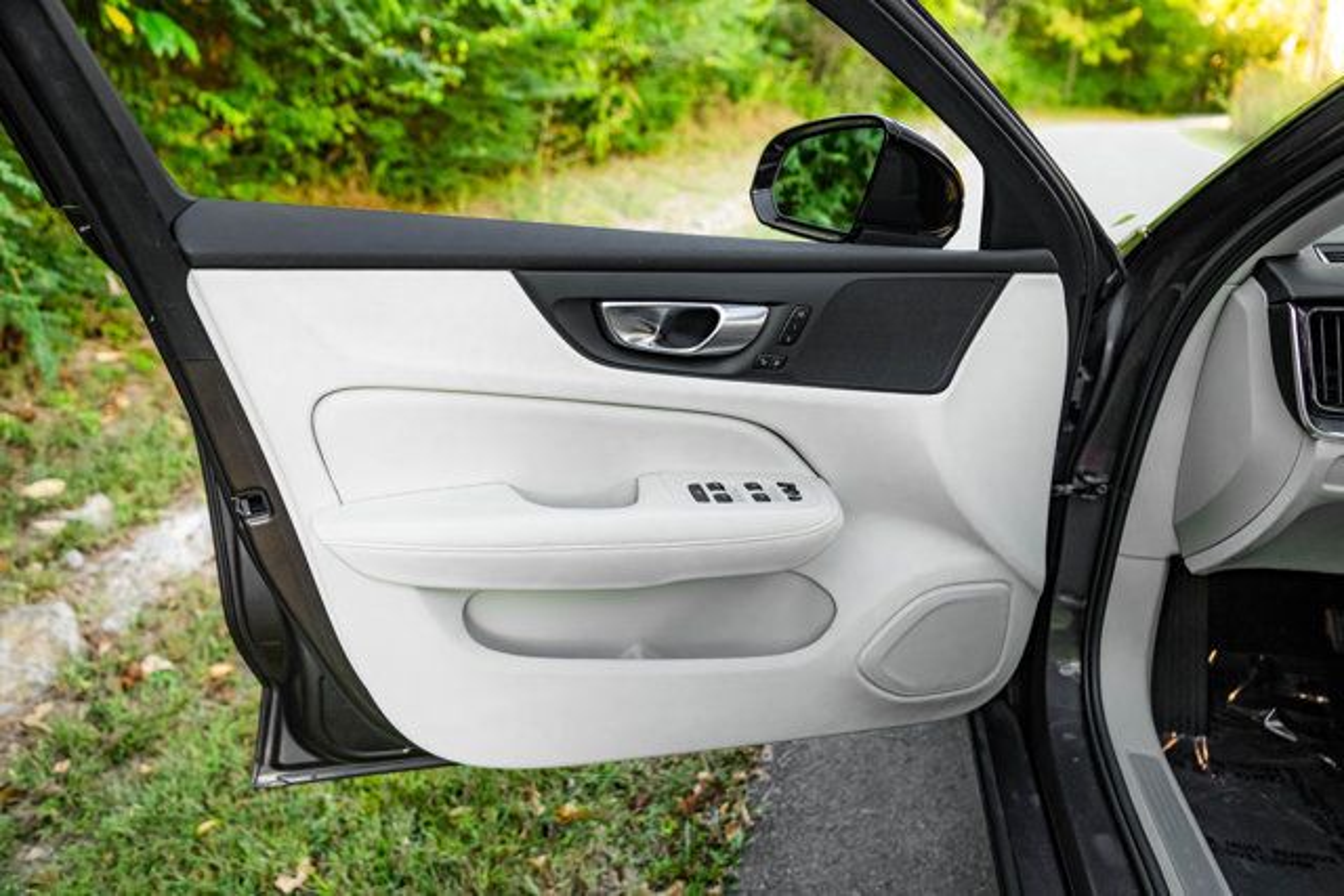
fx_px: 896
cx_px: 672
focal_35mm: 24
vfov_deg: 53.2
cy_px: 448
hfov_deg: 73.7
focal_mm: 24
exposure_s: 1/200
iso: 1250
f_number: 2.8
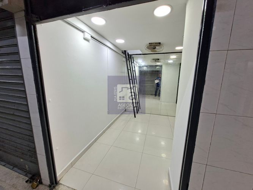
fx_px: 95
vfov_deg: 89.9
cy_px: 95
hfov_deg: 106.2
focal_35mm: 13
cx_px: 126
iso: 125
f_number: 2.2
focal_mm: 1.74
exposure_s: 1/40
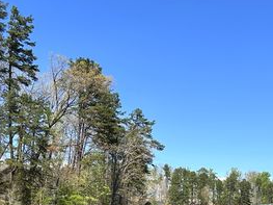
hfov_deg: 33.2
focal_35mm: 57
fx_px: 449
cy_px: 175
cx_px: 202
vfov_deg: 25.0
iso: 50
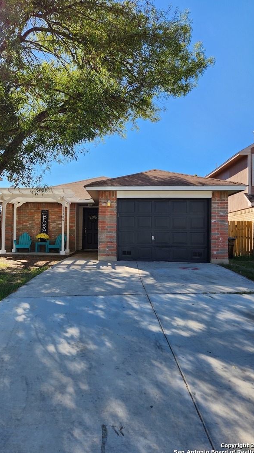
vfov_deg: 71.9
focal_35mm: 26
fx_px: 312
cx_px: 91
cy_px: 221
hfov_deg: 43.9
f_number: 1.8
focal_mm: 5.4
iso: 20
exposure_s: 1/937
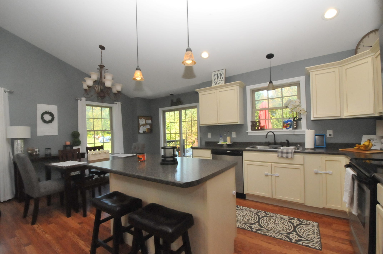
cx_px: 192
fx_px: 159
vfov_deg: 77.2
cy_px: 127
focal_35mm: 15
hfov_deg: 100.5
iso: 3200
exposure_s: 1/60
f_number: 20
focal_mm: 10
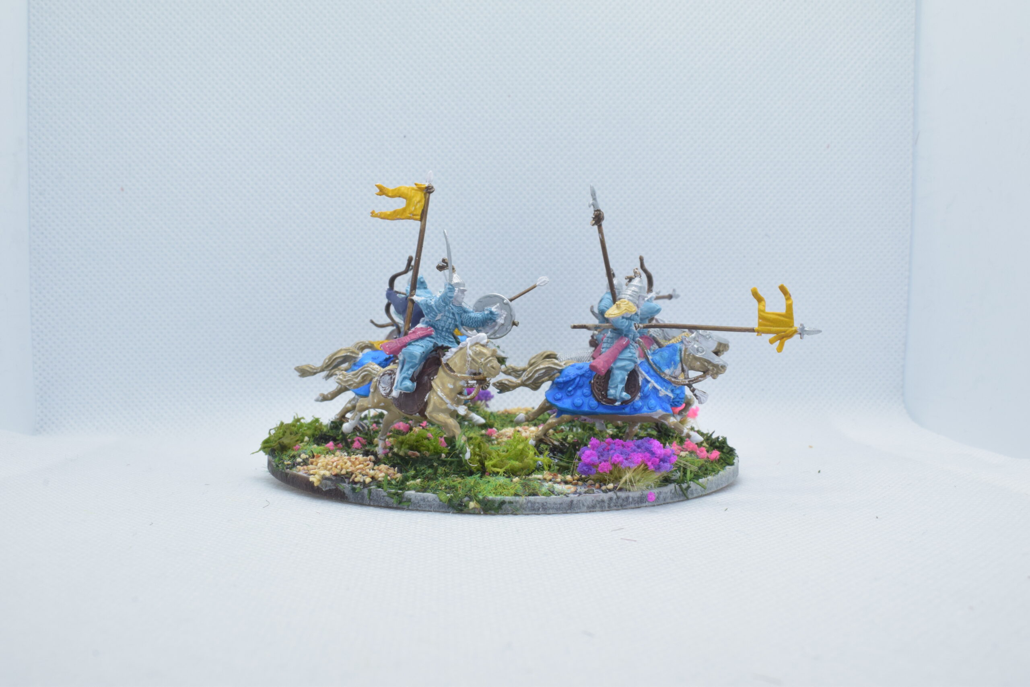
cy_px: 344
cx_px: 515
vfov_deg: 33.0
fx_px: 1159
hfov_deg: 47.9
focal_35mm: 40
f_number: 20
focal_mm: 27
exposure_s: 1/60
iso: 800
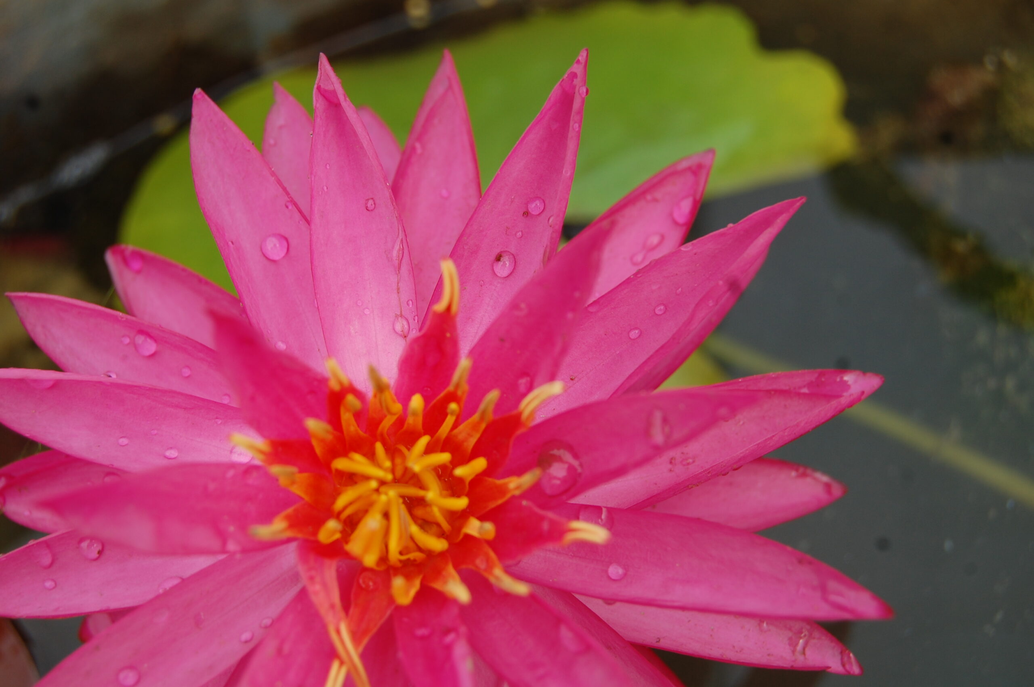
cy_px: 344
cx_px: 517
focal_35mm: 60
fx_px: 1722
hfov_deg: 33.4
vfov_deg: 22.6
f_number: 7.1
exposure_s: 1/200
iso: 200
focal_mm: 40
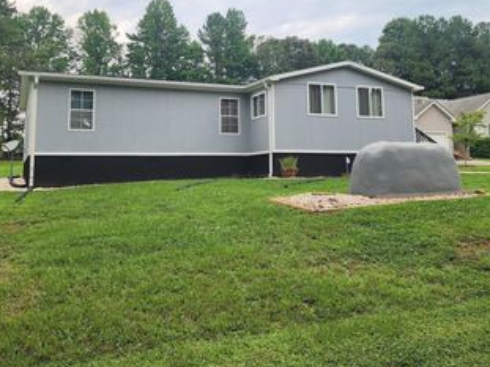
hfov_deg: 50.2
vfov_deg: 38.3
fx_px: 524
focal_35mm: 37
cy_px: 127
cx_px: 243
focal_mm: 6.4
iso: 12
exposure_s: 1/404
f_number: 1.8
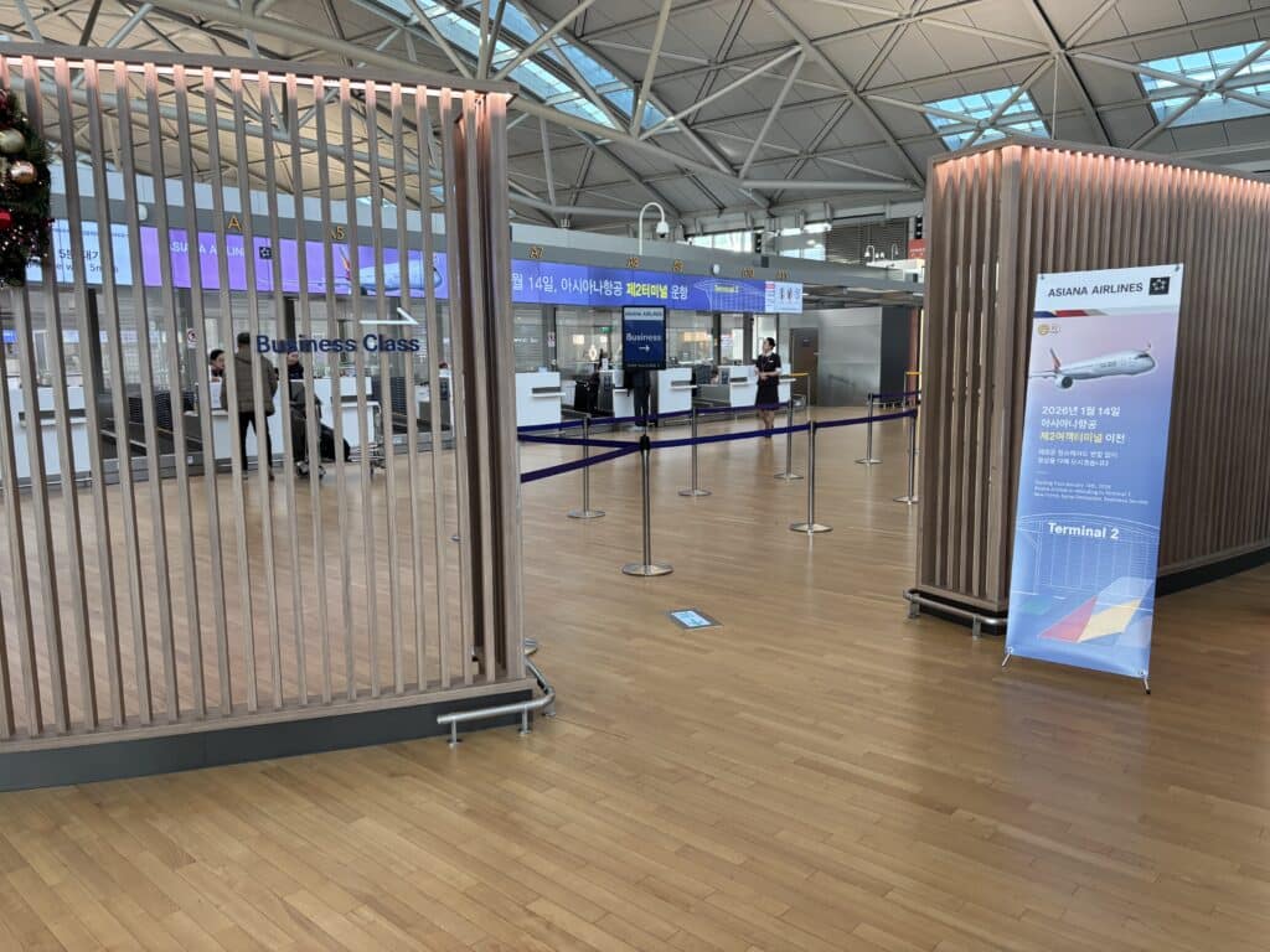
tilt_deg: -8.0
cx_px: 635
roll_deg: +0.7
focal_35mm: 26
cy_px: 476
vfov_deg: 53.1
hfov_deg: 67.3
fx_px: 954
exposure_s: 1/120
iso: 100
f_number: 1.6
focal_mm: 5.96
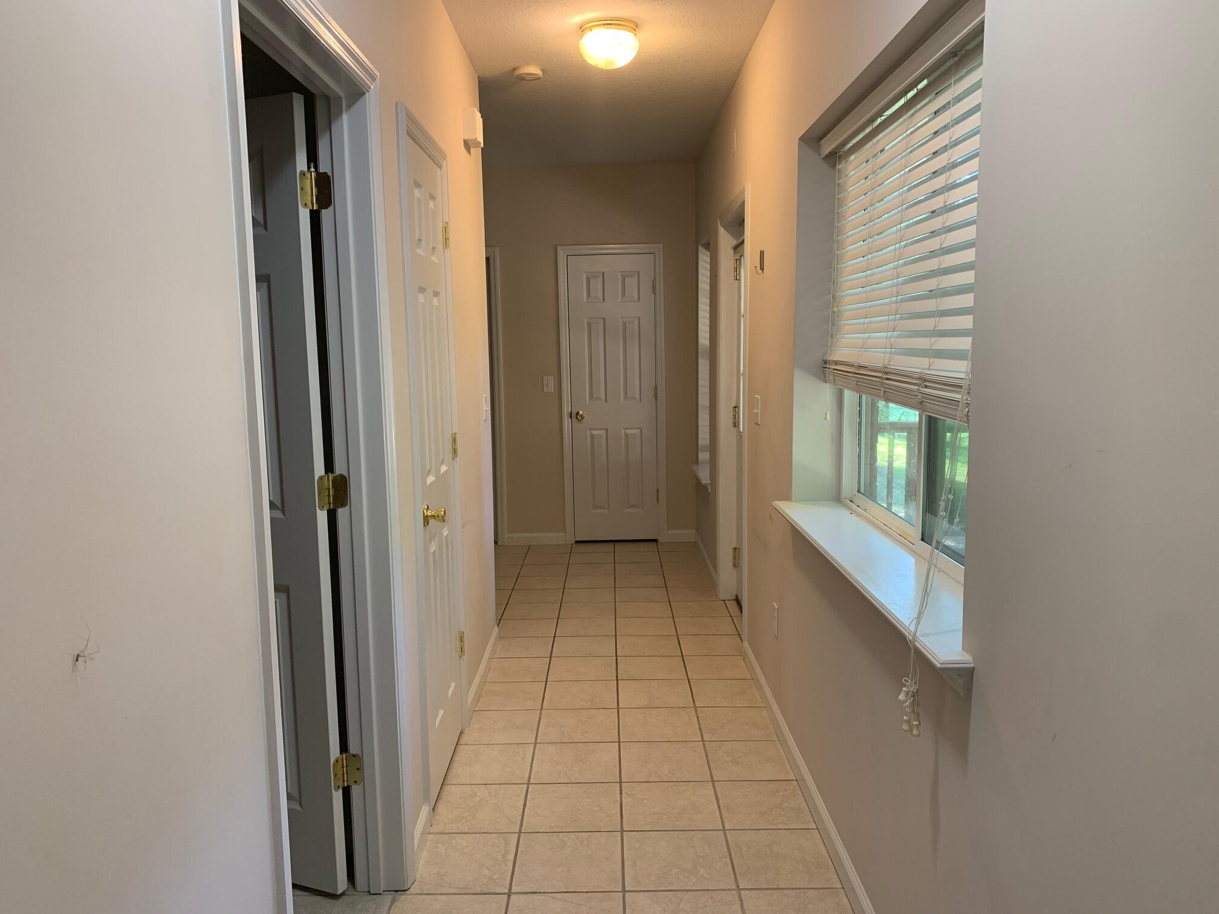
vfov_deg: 53.1
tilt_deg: -7.7
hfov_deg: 67.3
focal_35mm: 26
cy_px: 457
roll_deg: +0.6
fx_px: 916
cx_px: 610
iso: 80
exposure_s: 1/60
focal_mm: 4.25
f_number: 1.8
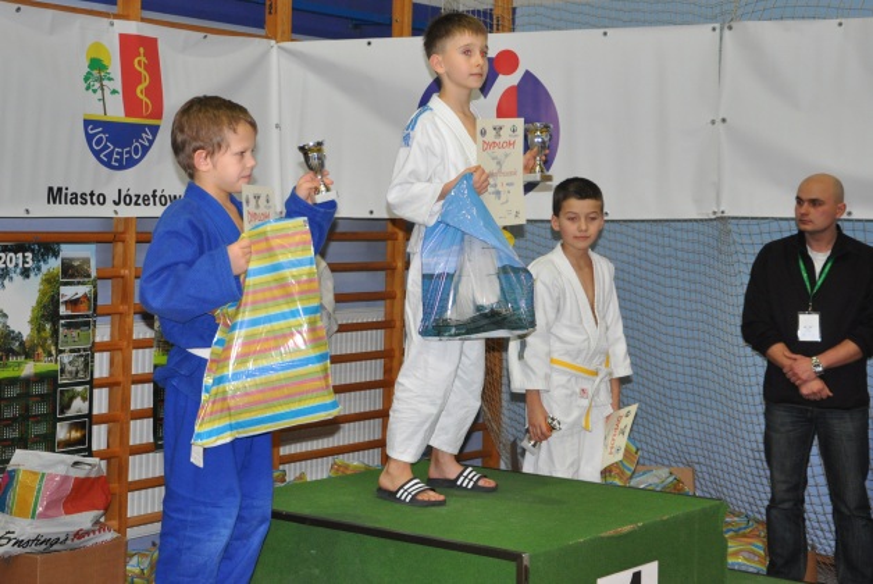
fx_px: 1383
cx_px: 436
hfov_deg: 35.0
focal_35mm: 57
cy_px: 292
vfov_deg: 23.8
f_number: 4.5
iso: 800
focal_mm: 38
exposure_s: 1/60
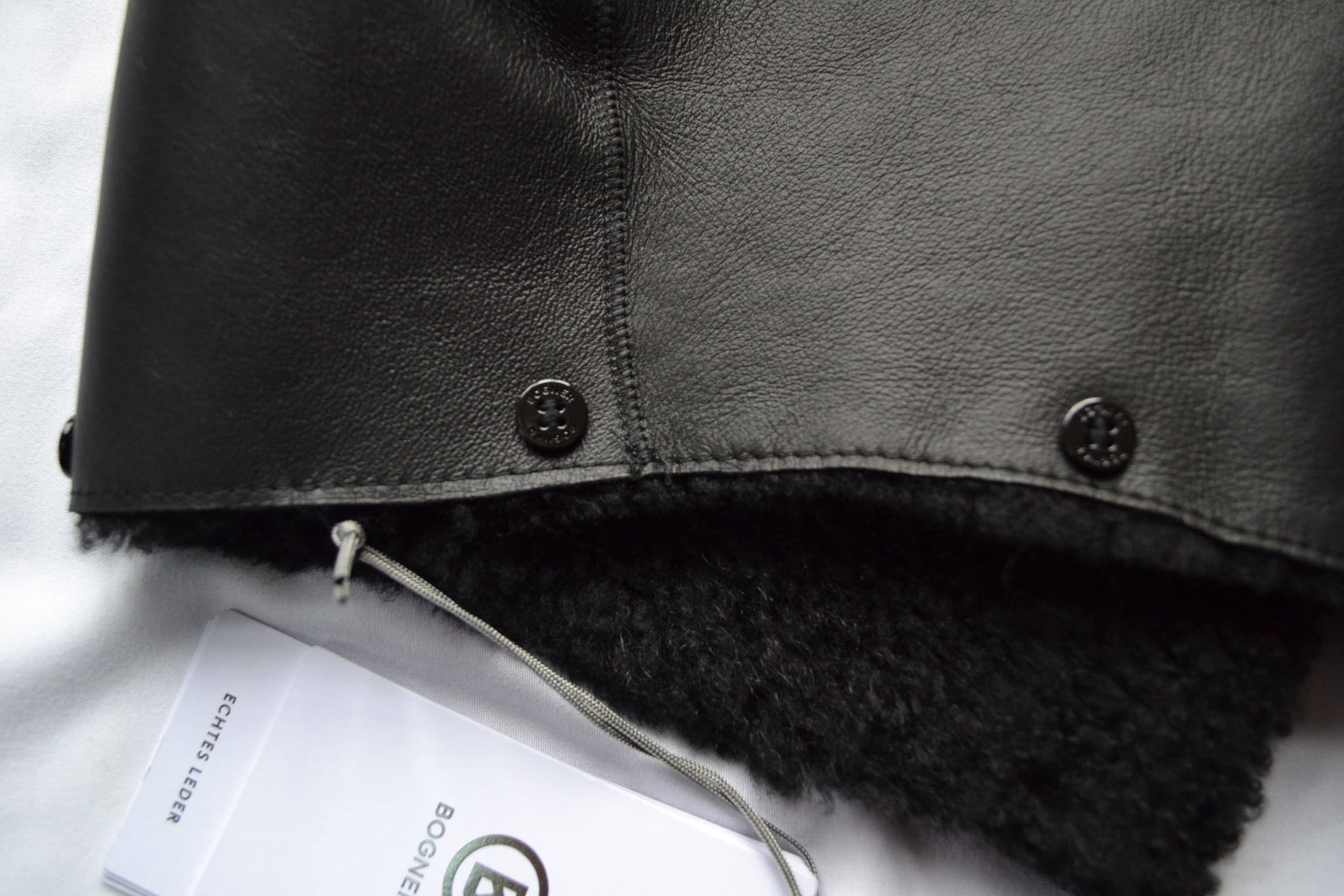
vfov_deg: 40.0
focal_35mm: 33
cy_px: 448
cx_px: 672
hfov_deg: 57.2
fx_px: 1232
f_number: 3.8
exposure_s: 1/60
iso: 900
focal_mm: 22
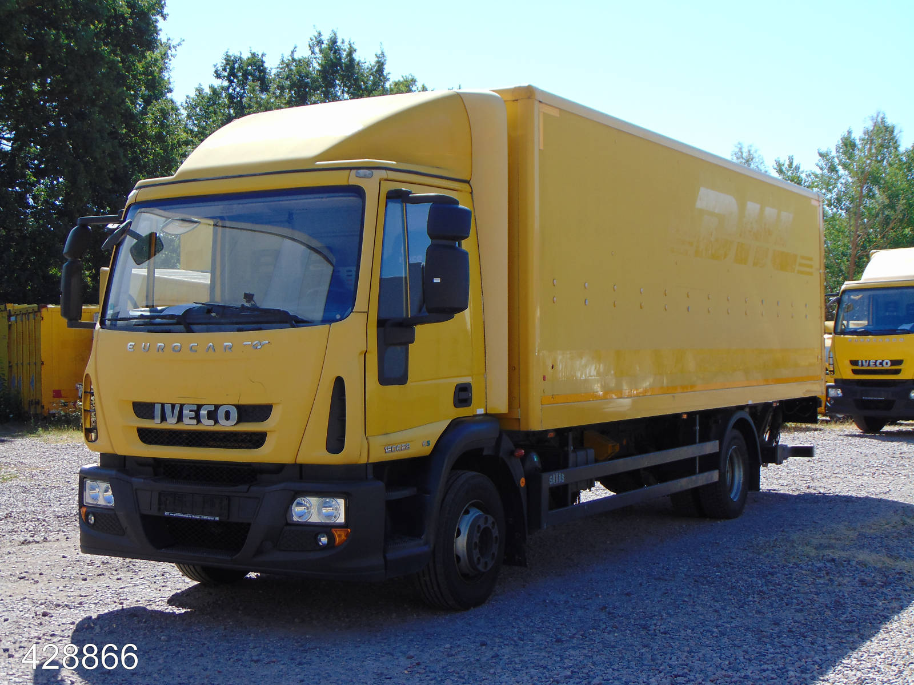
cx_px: 457
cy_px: 342
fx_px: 1320
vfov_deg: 29.1
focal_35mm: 50
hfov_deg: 38.2
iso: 80
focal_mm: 9
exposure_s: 1/500
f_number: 3.5
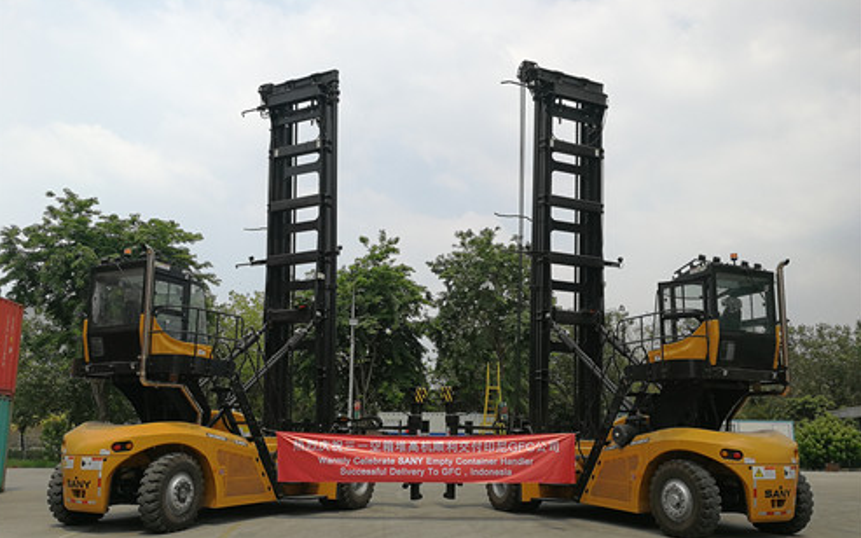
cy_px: 315
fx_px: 680
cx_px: 426
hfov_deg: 64.6
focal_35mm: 29
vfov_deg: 43.0
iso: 50
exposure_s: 1/1280
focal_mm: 3.95
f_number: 2.2
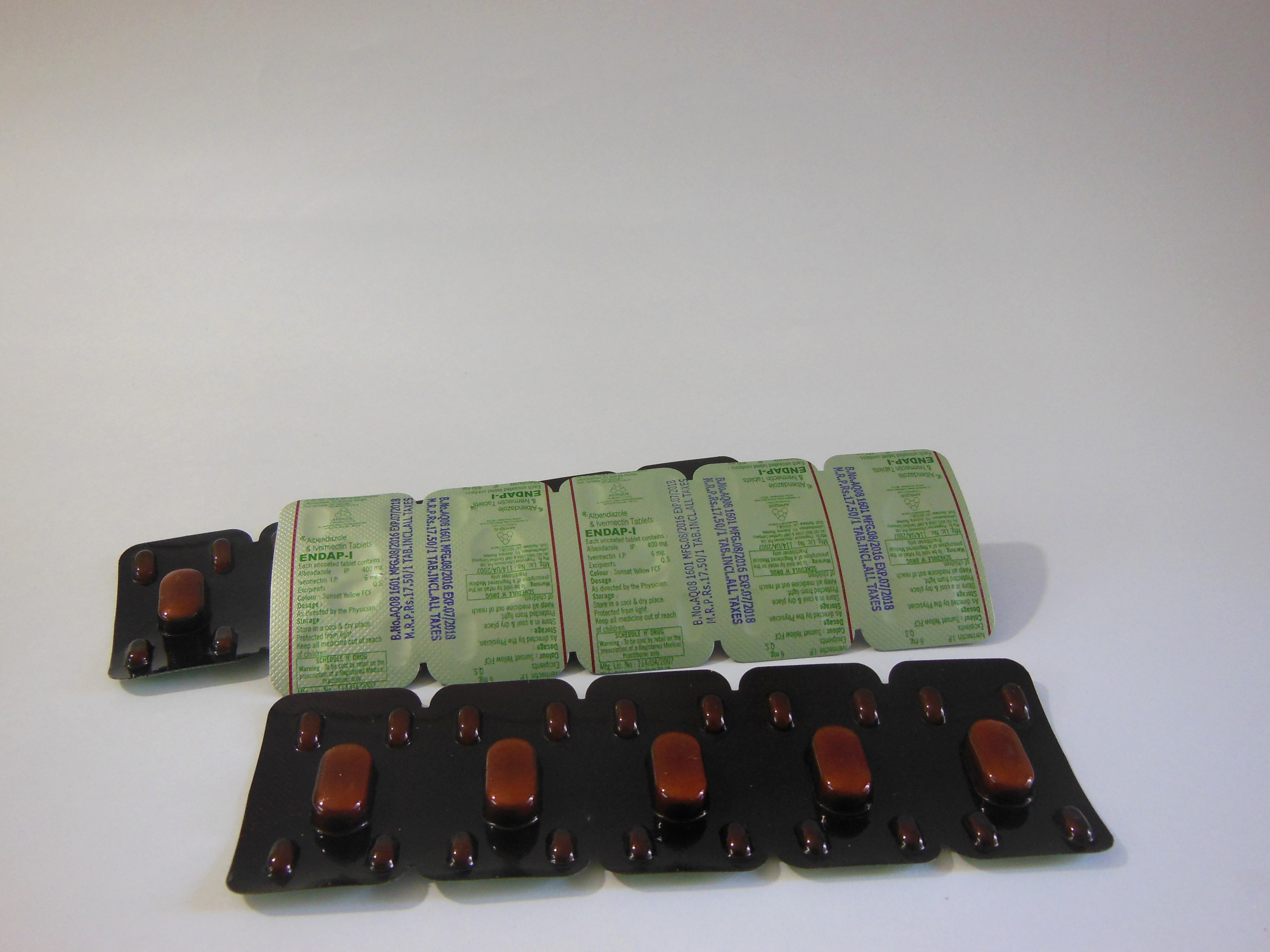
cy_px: 476
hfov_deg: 54.0
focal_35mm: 34
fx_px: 1247
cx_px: 635
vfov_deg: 41.8
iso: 320
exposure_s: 1/30
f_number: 3.9
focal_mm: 6
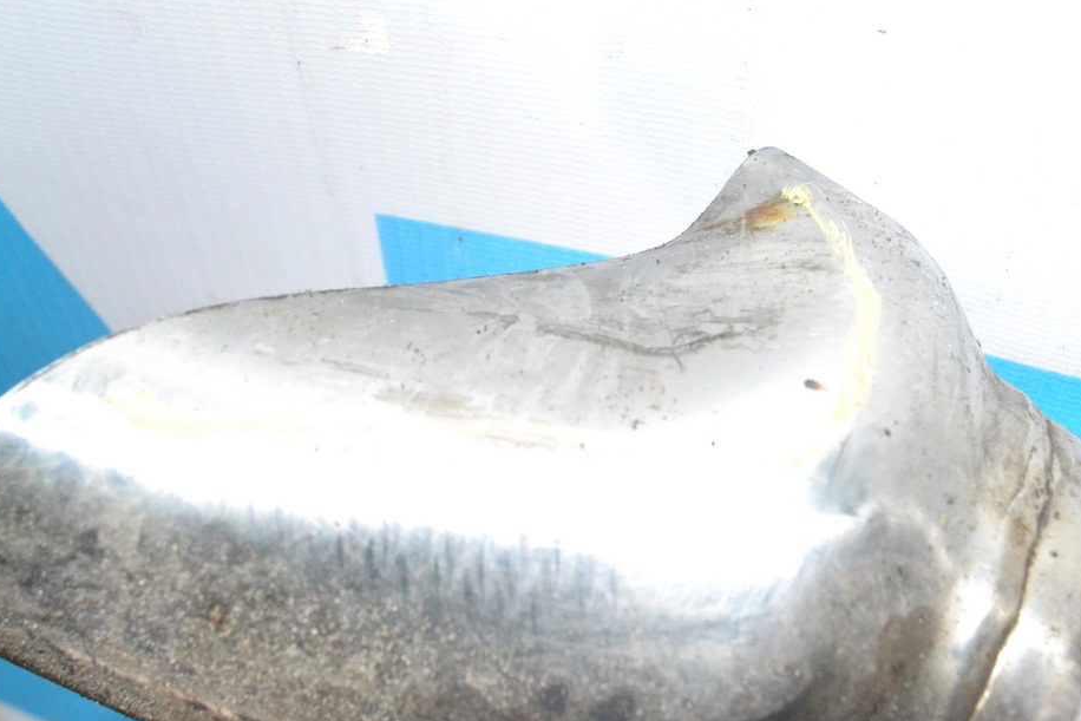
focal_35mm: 57
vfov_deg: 23.8
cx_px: 532
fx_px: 1712
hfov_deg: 35.0
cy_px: 323
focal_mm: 34
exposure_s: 1/80
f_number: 10
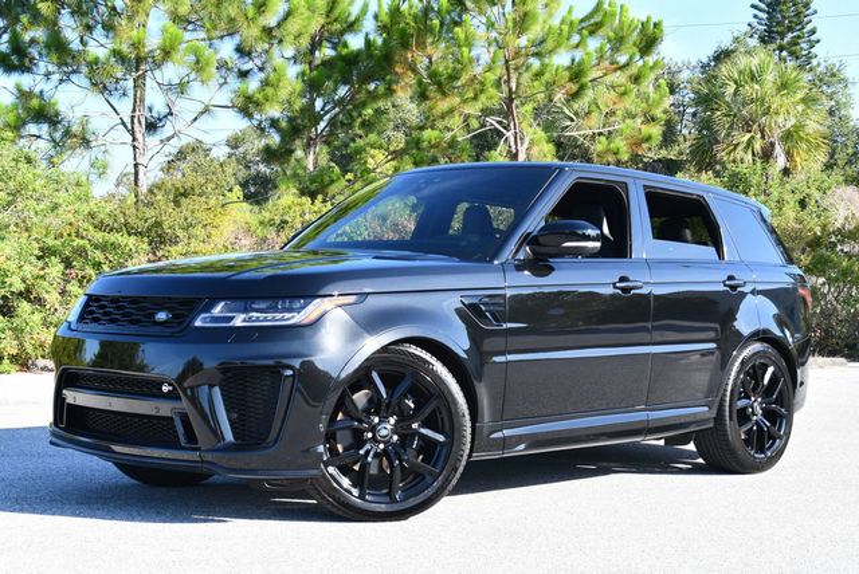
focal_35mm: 56
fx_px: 1337
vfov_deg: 24.2
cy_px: 287
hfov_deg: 35.6
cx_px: 430
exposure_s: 1/250
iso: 220
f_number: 5.6
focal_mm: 28
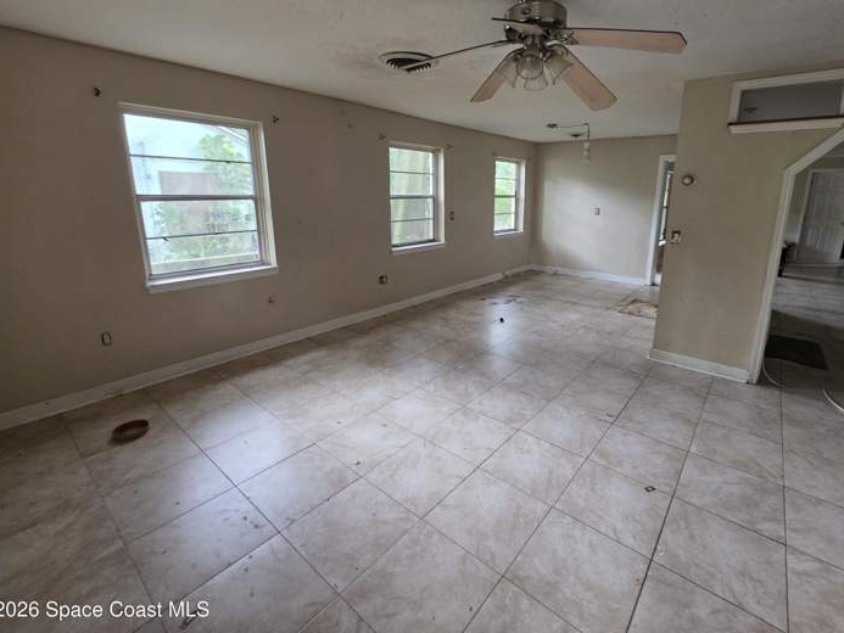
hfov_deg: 97.8
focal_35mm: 15
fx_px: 366
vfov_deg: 81.4
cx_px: 464
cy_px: 278
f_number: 1.9
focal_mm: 2.2
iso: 200
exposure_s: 1/60
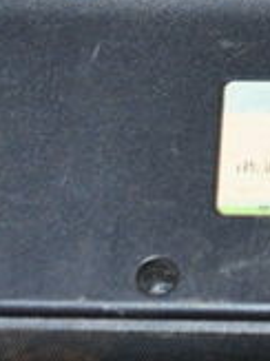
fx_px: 2676
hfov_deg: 5.7
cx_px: 463
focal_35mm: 257
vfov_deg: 7.6
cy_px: -144
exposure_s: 1/60
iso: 800
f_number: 4
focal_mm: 29
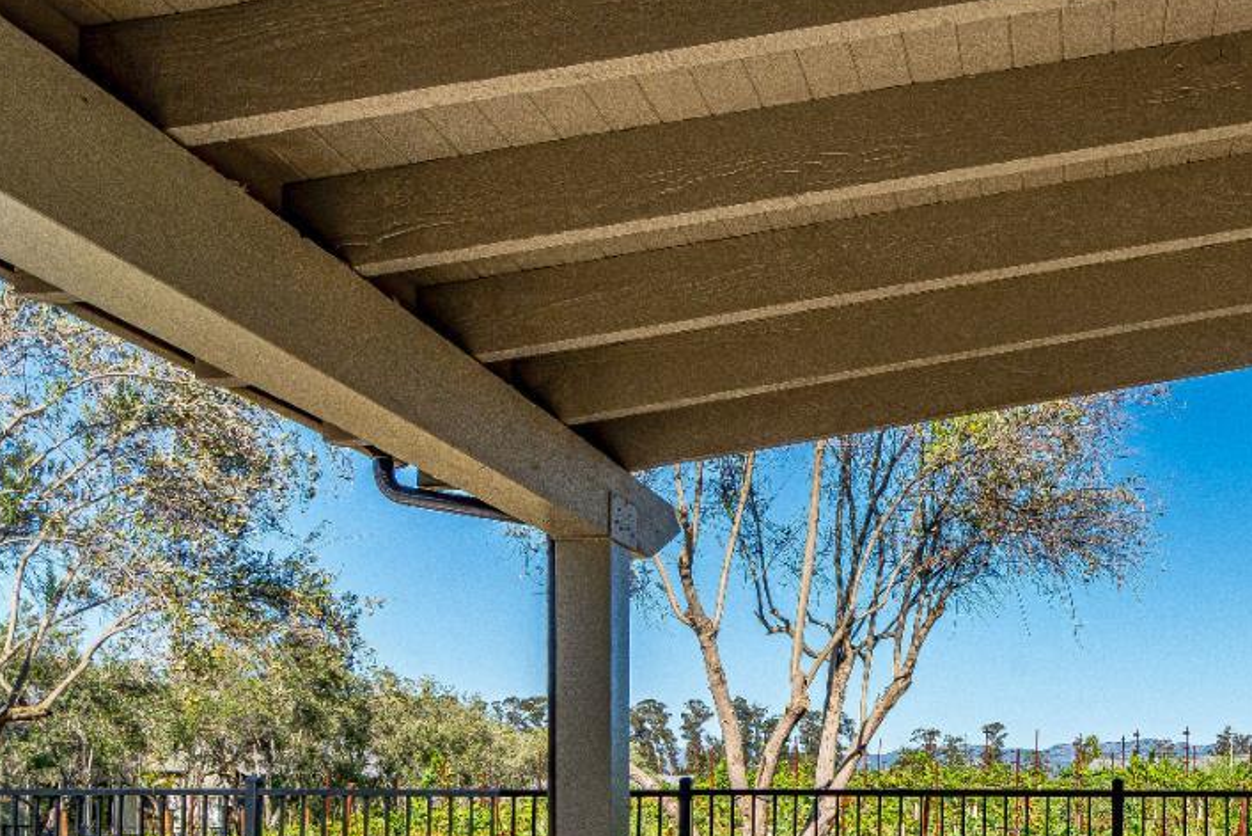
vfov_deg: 35.2
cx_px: 1114
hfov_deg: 50.0
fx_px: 1183
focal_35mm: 34
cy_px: 838
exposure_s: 1/500
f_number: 11
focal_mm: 16
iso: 400
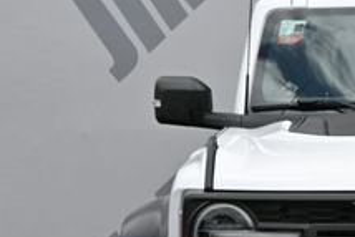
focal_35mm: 192
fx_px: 1899
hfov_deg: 10.5
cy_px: 241
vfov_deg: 7.1
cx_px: 436
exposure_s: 1/250
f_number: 6
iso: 110
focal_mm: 43
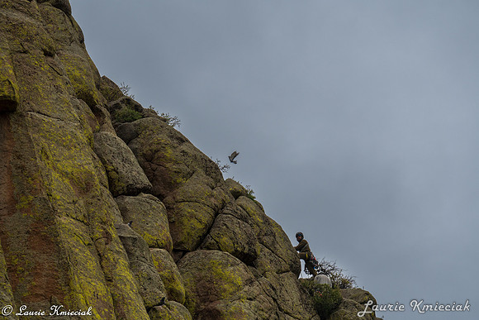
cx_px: 240
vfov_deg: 1.8
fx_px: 9981
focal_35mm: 750
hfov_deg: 2.7
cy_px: 160
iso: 140
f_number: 7.1
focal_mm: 500
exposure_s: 1/1600
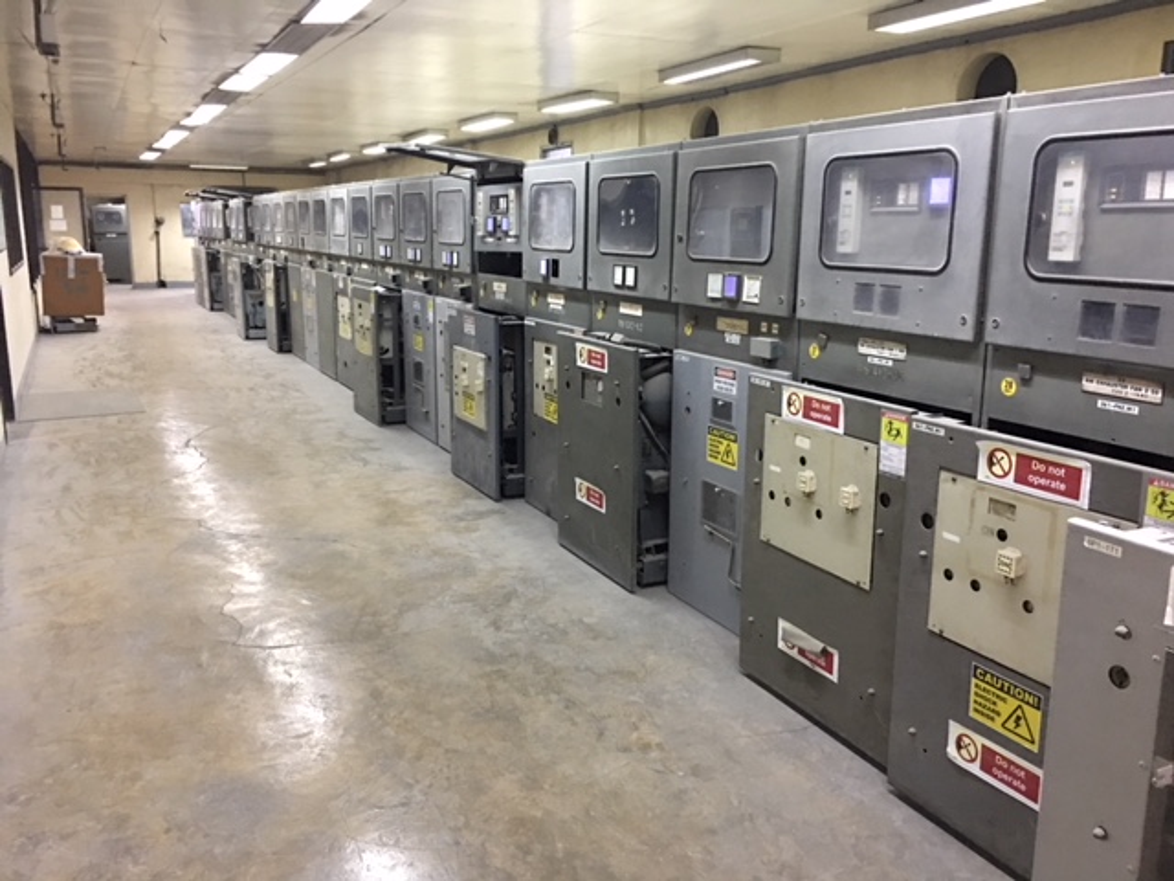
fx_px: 984
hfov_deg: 61.7
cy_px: 440
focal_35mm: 29
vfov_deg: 48.2
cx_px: 587
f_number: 2.2
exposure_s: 1/4
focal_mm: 4.15
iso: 80
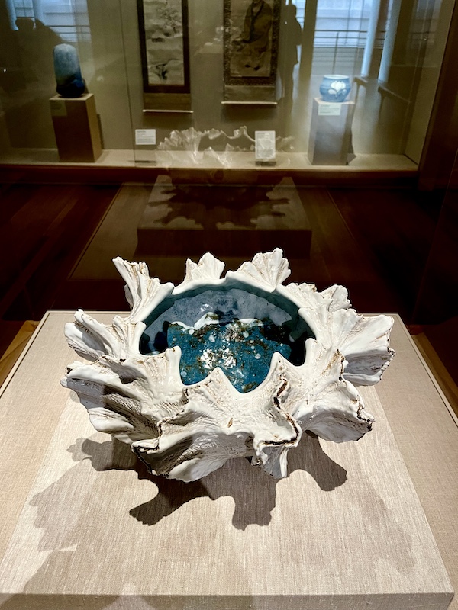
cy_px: 305
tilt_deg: -32.0
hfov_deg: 54.9
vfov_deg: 69.4
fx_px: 441
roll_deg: -1.5
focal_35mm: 25
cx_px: 229
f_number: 1.6
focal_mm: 5.1
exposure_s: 1/60
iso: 250
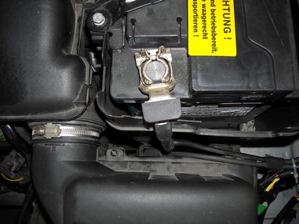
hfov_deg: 52.6
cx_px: 150
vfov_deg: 40.7
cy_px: 112
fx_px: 302
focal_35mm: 35
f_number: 2.8
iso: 200
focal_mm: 5.7
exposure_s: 1/60
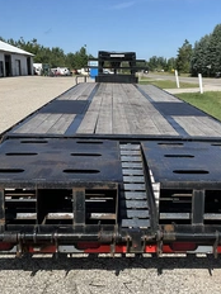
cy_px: 151
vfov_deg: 38.2
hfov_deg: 29.1
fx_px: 426
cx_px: 128
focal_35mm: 50
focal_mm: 3
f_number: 1.8
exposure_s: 1/2427
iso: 25
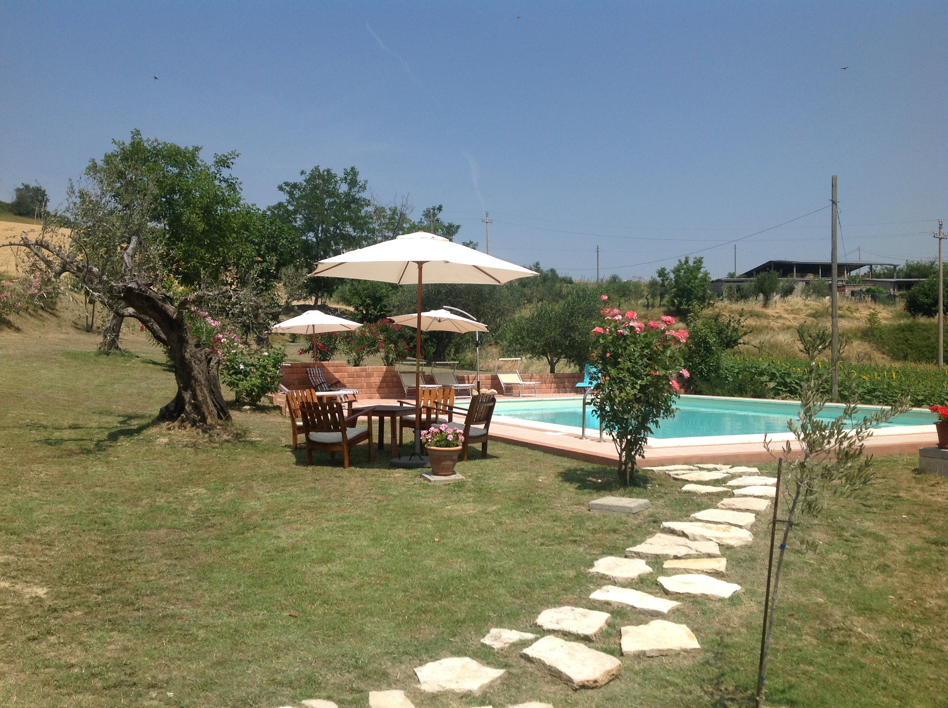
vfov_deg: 40.6
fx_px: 957
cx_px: 474
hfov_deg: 52.7
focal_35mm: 35
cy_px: 354
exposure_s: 1/2519
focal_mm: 4.28
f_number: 2.4
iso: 50
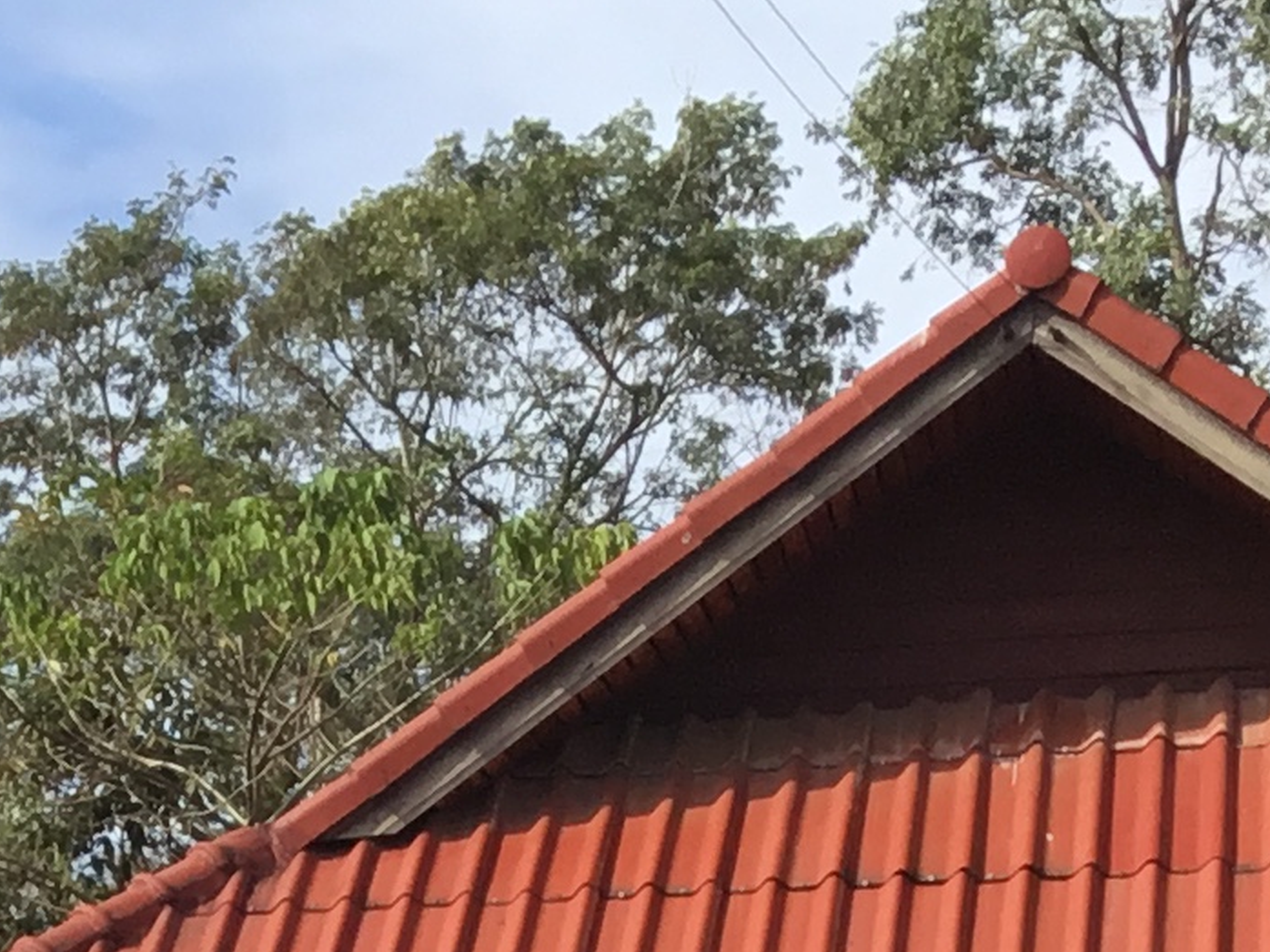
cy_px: 2148
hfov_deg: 13.5
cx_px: 140
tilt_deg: -9.2
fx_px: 5318
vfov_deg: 9.3
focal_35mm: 145
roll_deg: +0.6
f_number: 2.4
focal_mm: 3.3
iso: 25
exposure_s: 1/715
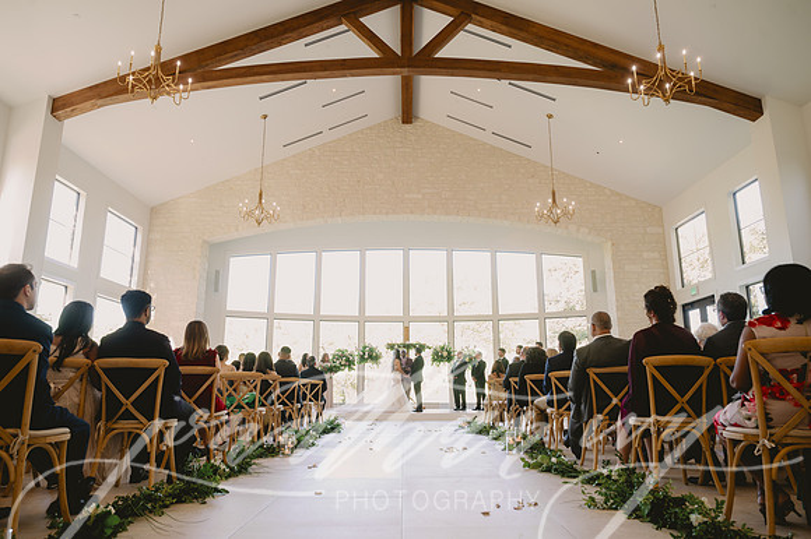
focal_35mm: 24
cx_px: 406
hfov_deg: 73.8
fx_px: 540
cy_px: 270
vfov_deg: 53.1
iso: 80
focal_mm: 24
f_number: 4
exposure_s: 1/13
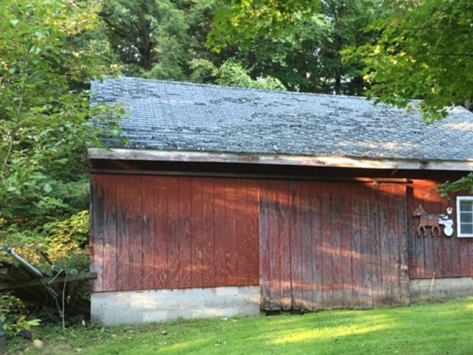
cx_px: 310
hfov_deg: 47.2
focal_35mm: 39
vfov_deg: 36.7
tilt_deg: +3.7
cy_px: 216
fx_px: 533
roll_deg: +0.7
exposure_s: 1/30
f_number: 2.2
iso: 125
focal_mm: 4.15
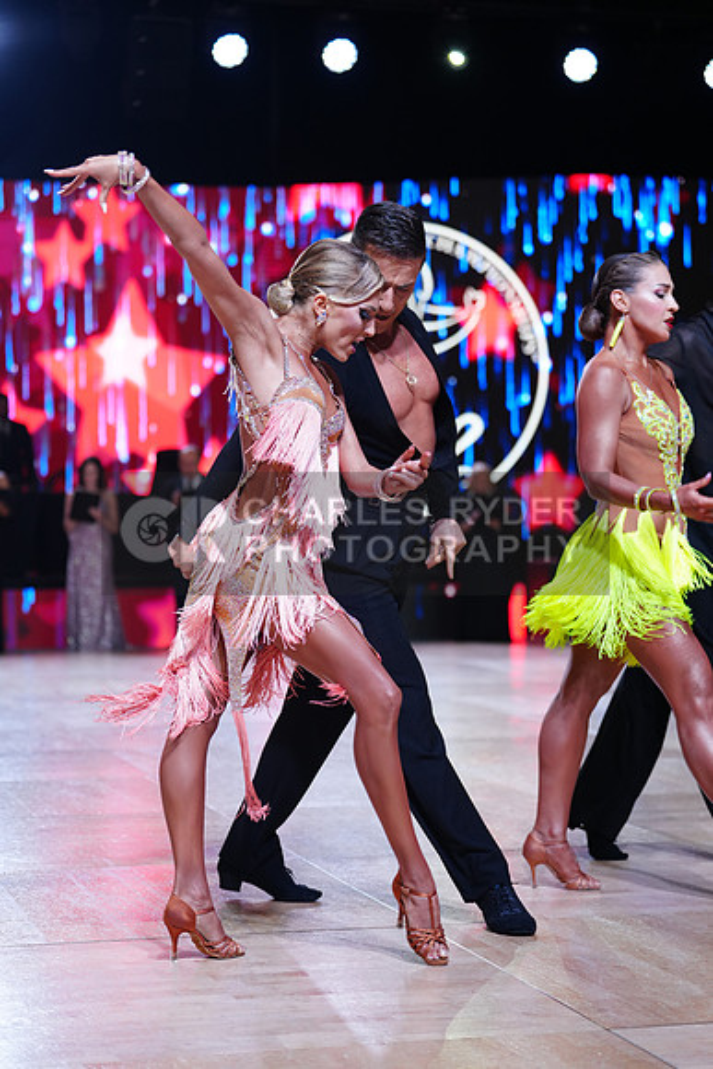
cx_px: 356
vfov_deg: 28.1
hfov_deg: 18.9
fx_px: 2138
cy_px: 534
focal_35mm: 72
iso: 640
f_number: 2.8
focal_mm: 72
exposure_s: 1/500
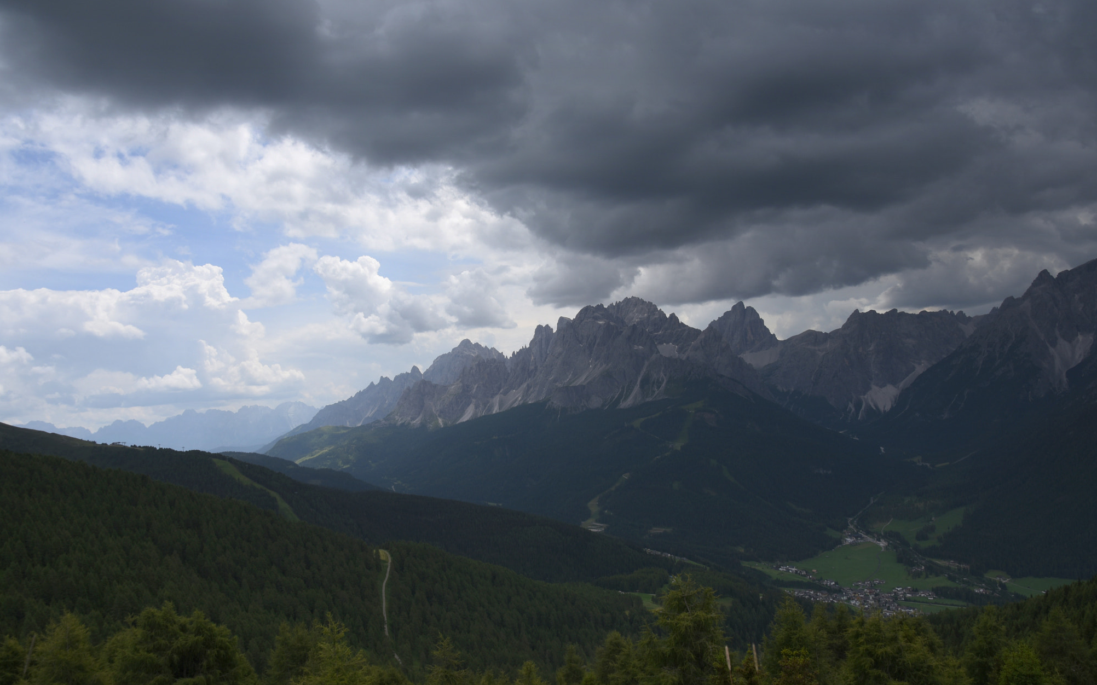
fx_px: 747
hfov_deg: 72.6
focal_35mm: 25
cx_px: 544
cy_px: 331
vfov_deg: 49.3
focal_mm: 16
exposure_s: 1/400
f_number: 8
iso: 100
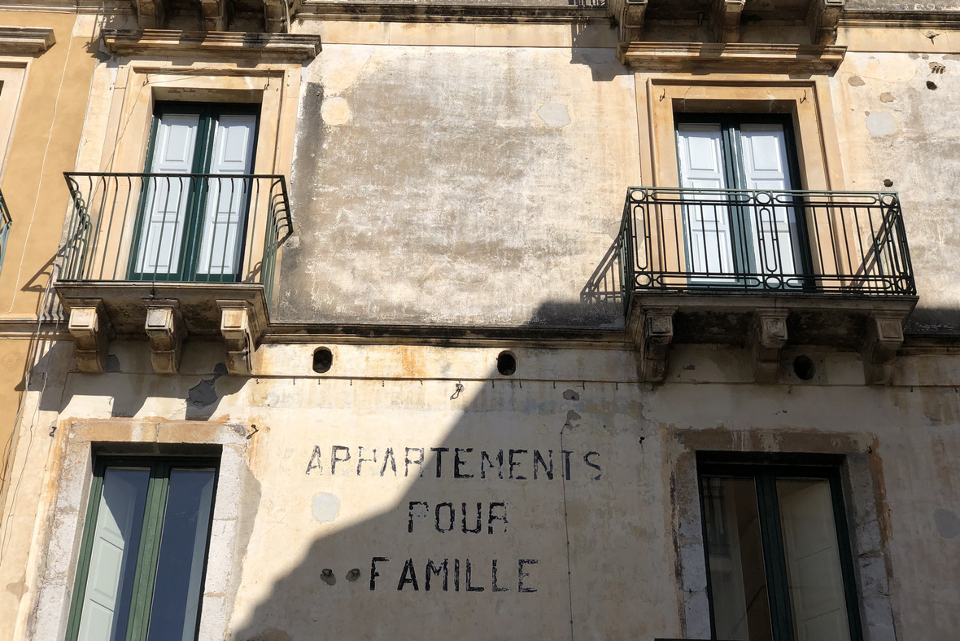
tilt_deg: +34.0
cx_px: 481
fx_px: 1467
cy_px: 305
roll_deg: +0.3
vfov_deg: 24.6
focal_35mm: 55
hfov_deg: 36.2
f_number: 2.4
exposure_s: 1/2088
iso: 16
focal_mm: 6
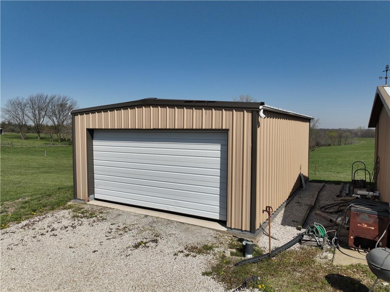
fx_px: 270
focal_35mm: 24
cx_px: 195
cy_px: 146
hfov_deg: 71.6
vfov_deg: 56.8
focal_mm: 12.29
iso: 100
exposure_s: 1/200
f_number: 2.8
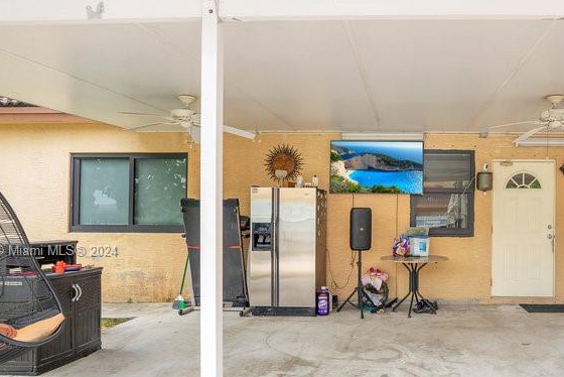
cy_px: 252
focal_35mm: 25
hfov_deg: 66.8
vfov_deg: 50.4
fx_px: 392
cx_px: 426
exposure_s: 1/250
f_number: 4.5
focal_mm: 14
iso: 100
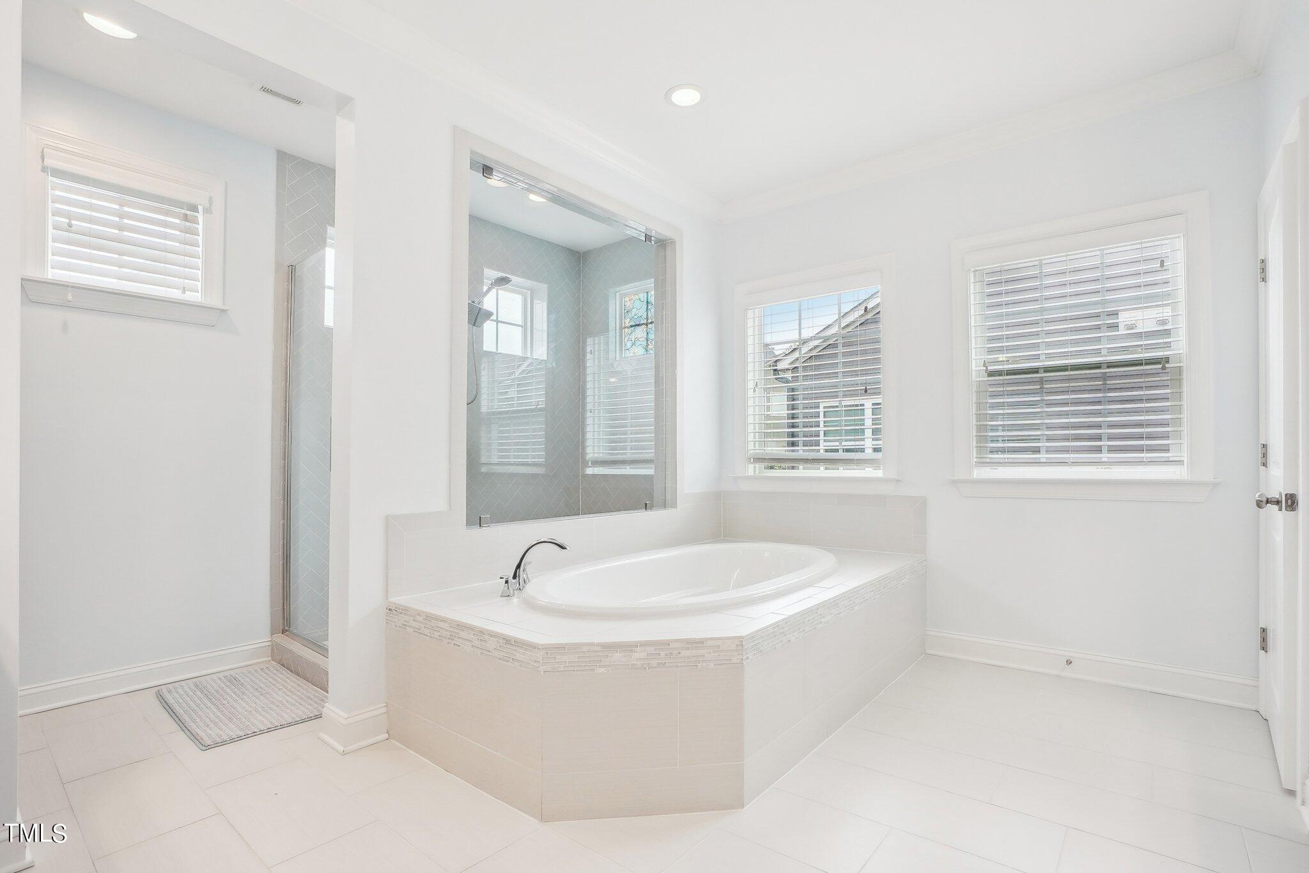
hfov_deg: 100.4
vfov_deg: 77.3
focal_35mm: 15
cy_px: 436
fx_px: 545
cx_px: 654
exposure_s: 1/25
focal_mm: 10
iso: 400
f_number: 8
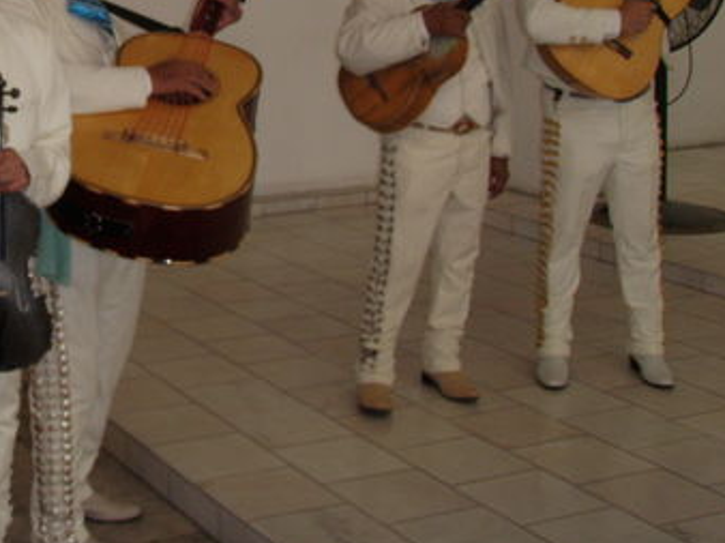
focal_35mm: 72
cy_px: 36
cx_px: 64
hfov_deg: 26.1
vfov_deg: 20.0
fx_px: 1507
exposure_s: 1/30
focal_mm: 6.7
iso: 125
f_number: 3.5
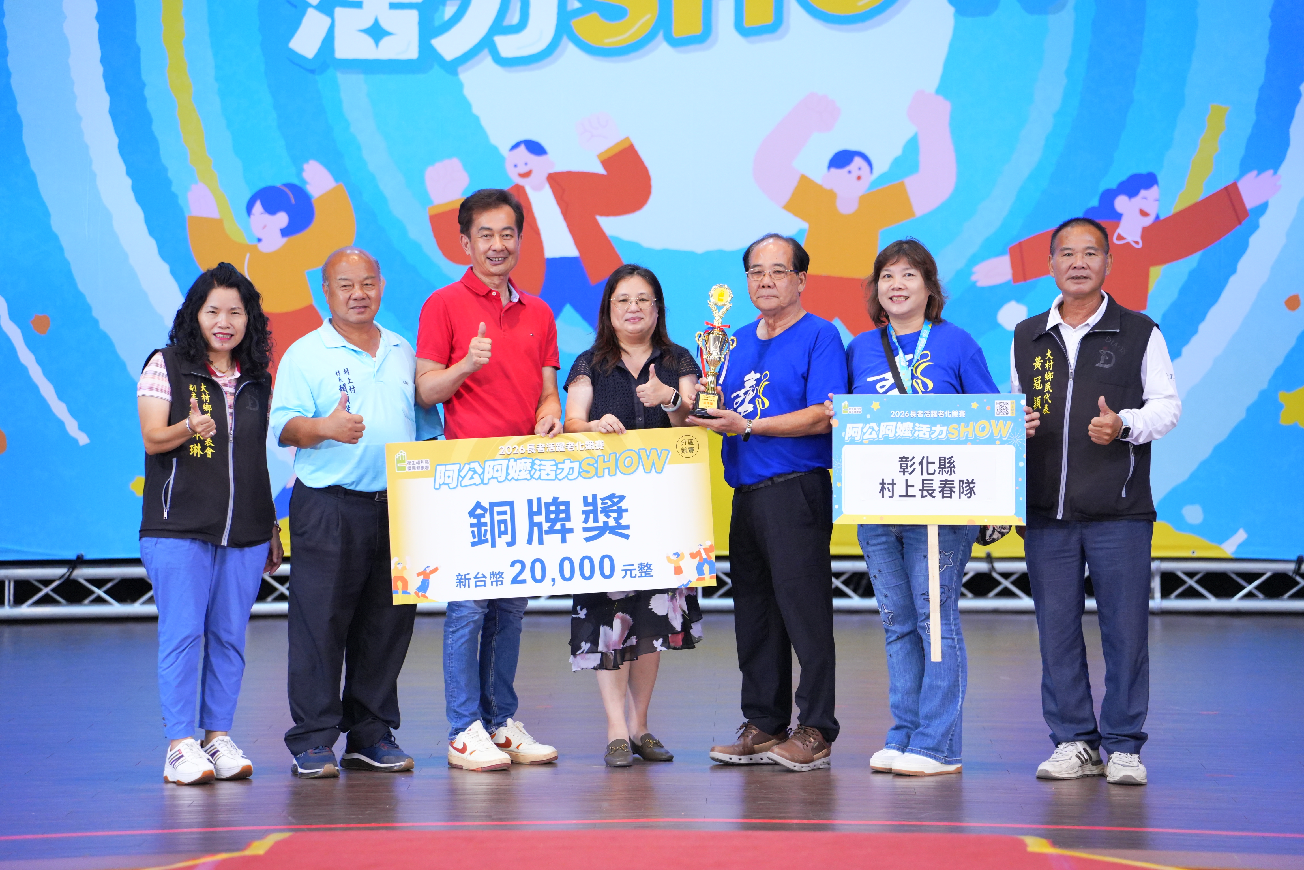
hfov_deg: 15.9
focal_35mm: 129
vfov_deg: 10.6
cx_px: 652
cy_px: 435
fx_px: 4672
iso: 2500
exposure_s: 1/320
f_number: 3.5
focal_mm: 129
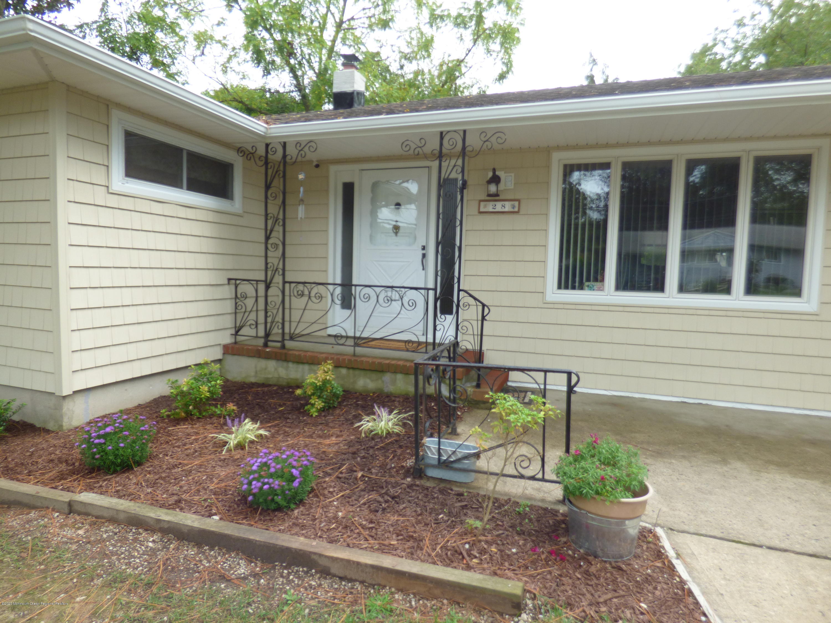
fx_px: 480
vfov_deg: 66.0
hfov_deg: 81.7
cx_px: 416
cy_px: 312
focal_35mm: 20
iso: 100
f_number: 2.8
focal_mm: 3.58
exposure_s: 1/250
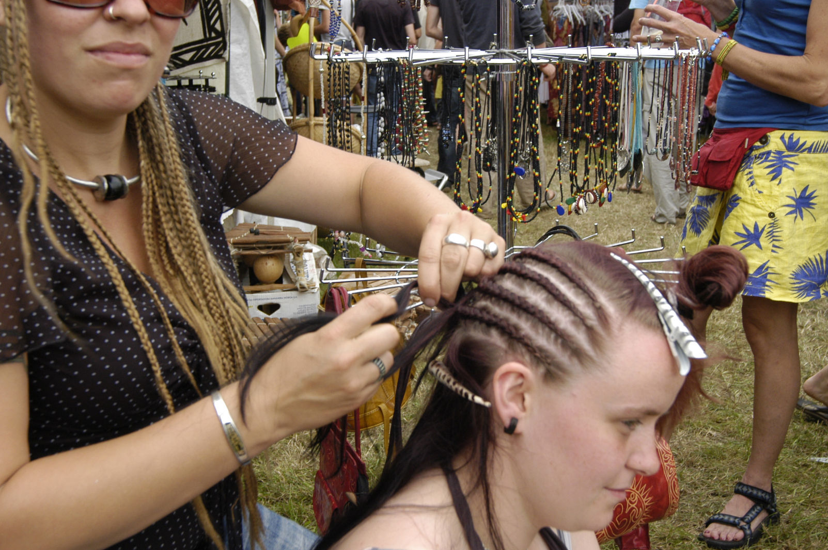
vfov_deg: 29.2
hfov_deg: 42.8
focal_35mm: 46
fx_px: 1057
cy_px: 280
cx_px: 401
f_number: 6.3
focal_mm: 24
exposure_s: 1/160
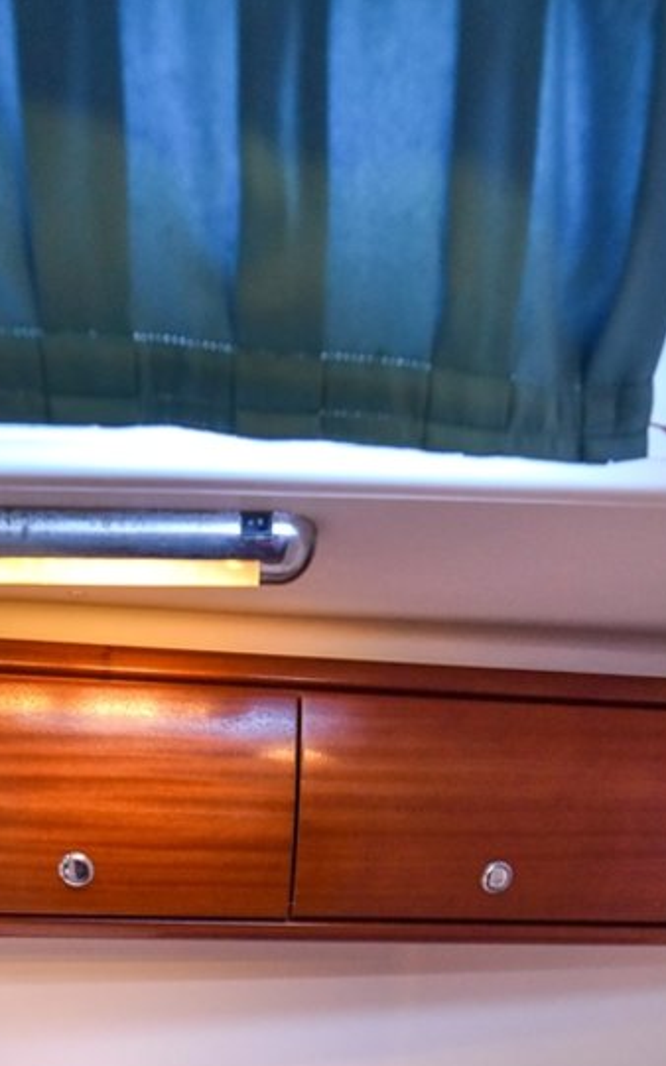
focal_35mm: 29
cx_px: 282
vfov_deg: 51.3
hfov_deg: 43.0
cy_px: 1076
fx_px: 842
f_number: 2.8
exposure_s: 1/100
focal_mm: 14
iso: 1600
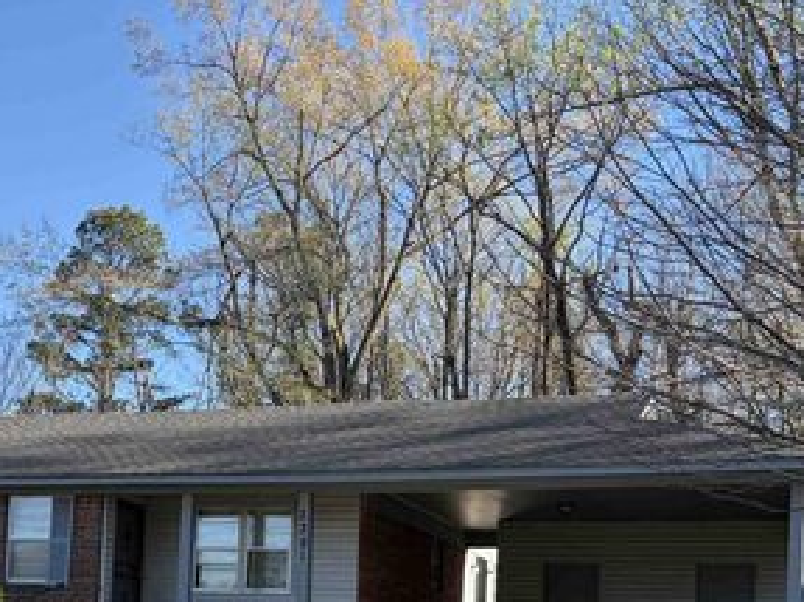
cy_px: 602
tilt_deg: +3.6
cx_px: 247
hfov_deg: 32.9
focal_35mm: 58
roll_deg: -2.9
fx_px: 1347
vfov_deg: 24.1
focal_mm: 5.96
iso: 64
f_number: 1.6
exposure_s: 1/1196
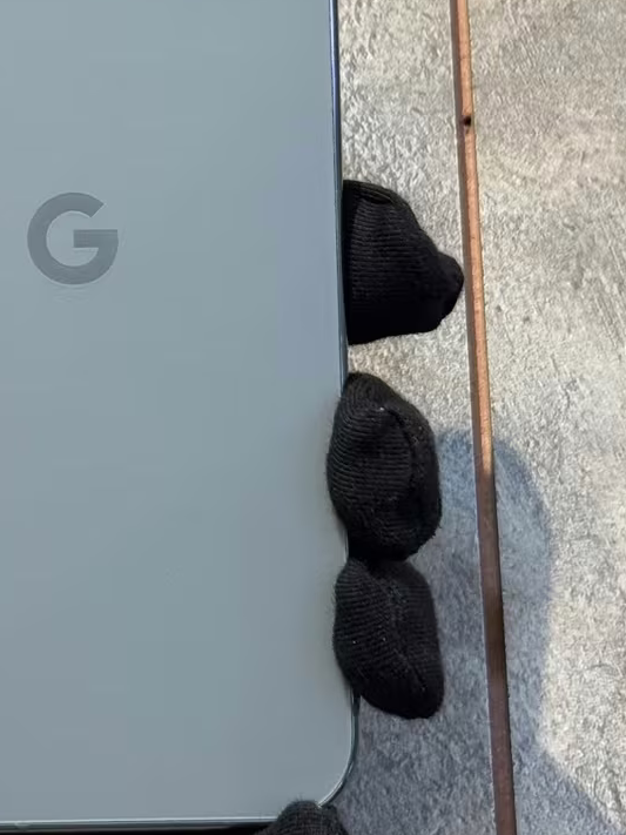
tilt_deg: +19.7
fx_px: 2605
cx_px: 42
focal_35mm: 108
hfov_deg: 13.6
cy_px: 190
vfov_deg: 18.1
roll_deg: -0.6
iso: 80
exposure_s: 1/50
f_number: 1.78
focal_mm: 6.76
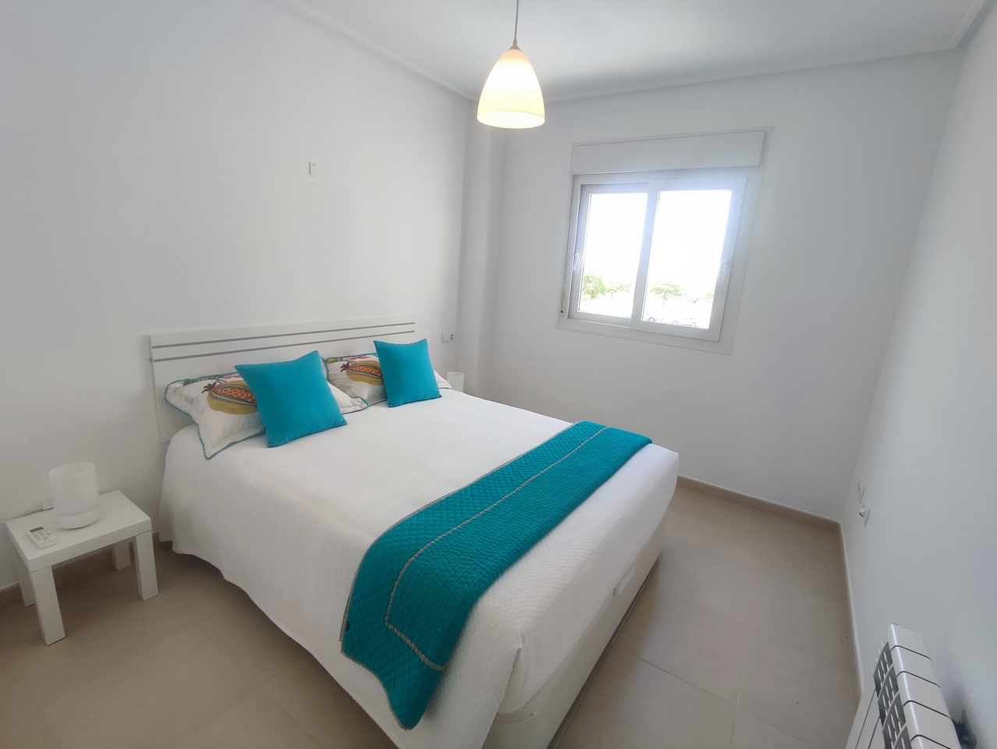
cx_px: 498
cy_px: 374
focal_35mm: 16
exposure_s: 1/100
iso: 52
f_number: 2.2
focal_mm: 1.65
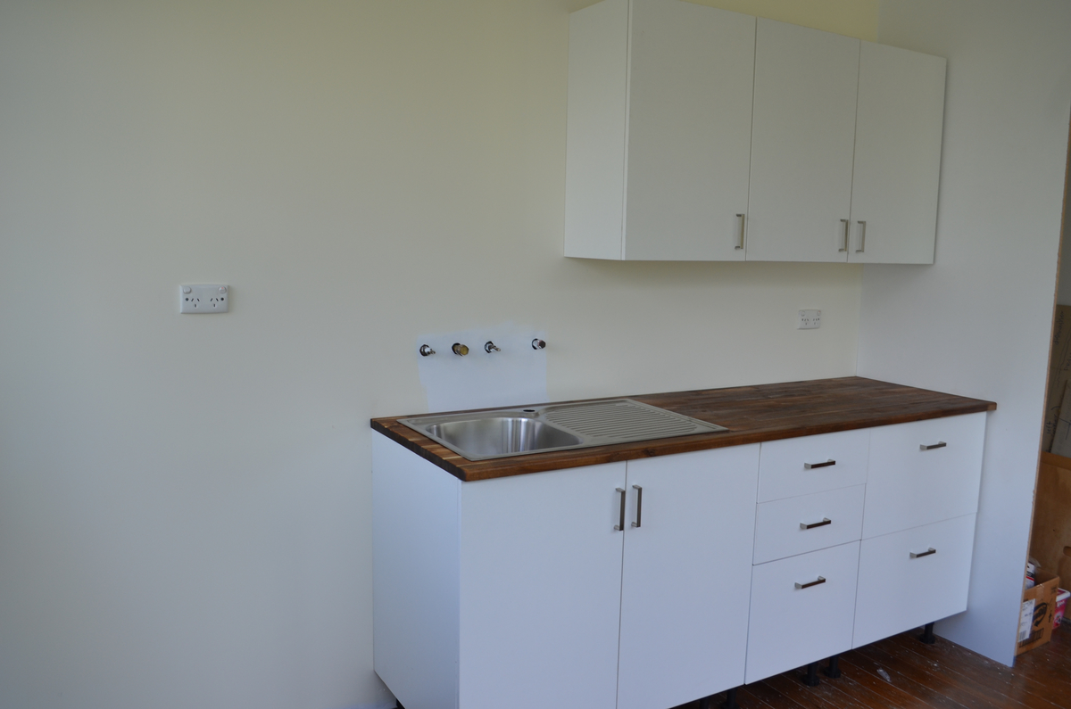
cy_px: 354
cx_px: 536
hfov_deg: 62.0
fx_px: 891
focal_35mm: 30
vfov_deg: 43.4
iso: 220
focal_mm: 20
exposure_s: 1/125
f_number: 5.6
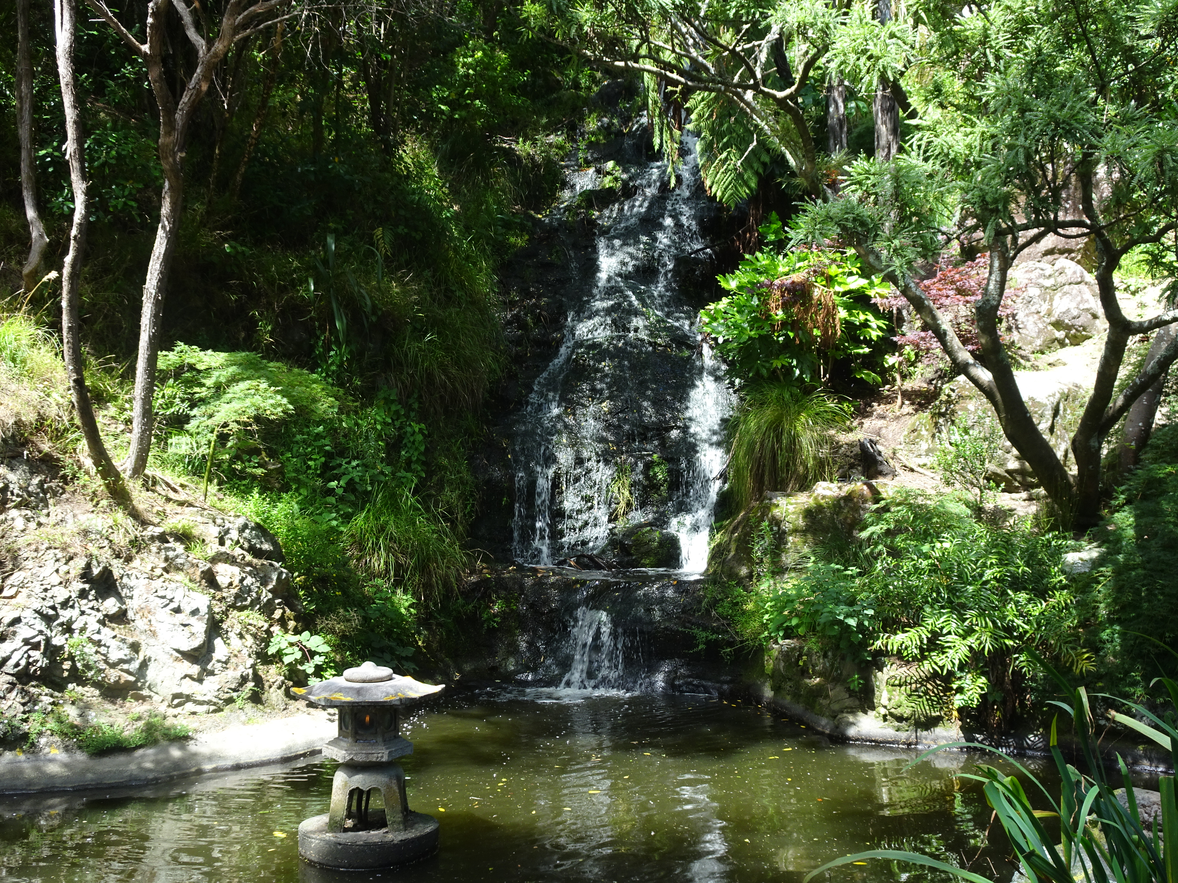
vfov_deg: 36.0
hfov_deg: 46.8
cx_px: 589
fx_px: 1361
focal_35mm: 40
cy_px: 442
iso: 80
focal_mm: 6.8
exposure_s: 1/100
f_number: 4
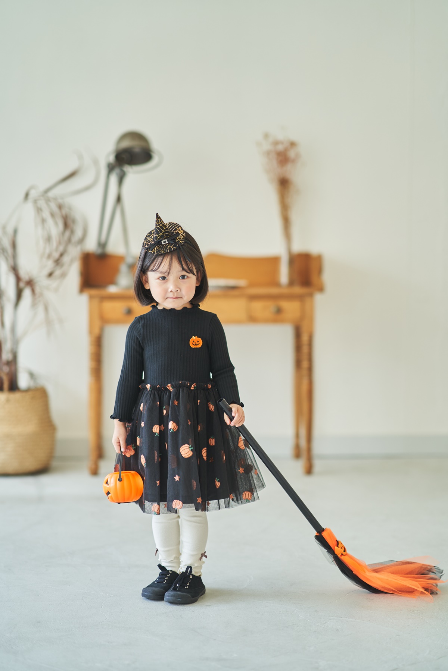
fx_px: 1587
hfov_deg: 16.1
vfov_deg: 23.9
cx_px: 224
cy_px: 336
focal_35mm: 85
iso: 200
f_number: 1.4
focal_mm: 85
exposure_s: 1/250
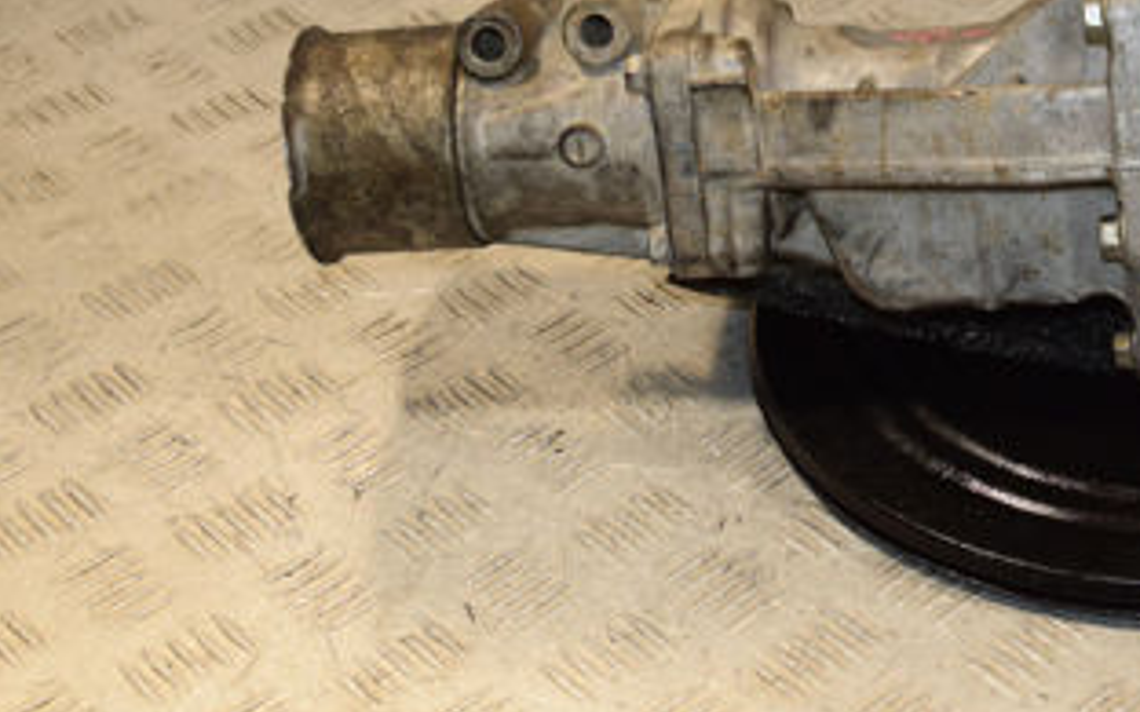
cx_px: 961
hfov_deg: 21.7
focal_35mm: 94
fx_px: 2920
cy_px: -15
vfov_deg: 13.7
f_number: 5
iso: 800
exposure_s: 1/200
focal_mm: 30
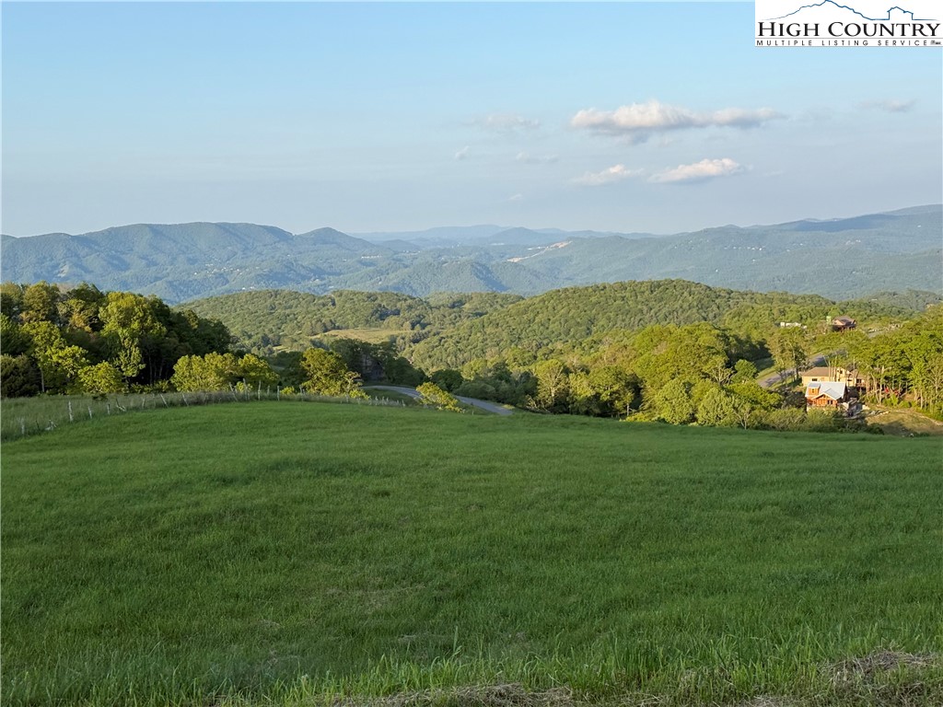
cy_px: 354
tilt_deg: -3.1
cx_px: 472
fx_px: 1308
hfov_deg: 39.7
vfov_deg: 30.3
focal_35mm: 48
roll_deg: +2.0
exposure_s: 1/1980
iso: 64
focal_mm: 6.76
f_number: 1.78
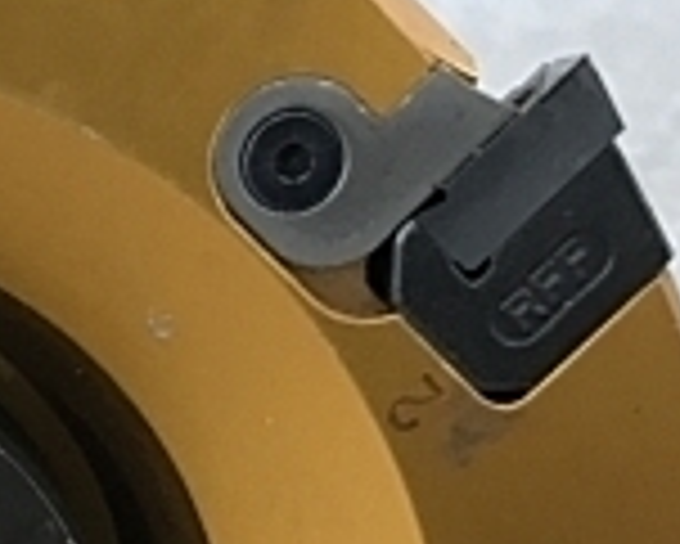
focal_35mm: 116
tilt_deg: -34.9
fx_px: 2336
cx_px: -311
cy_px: 634
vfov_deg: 13.0
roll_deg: +2.8
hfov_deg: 15.4
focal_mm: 3.99
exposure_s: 1/24
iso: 40
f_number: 1.8
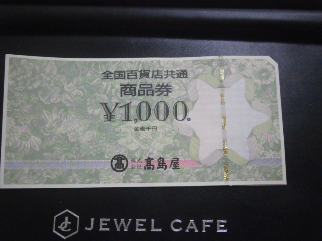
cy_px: 120
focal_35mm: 47
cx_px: 161
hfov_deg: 40.4
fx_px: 437
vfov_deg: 30.9
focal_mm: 8.3
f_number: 3.4
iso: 800
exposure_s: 1/125
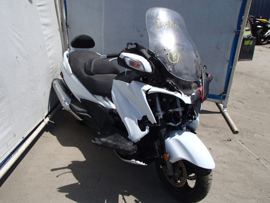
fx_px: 218
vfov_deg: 49.7
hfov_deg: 63.4
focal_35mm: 28
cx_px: 135
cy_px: 102
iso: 100
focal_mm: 5
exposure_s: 1/160
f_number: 11
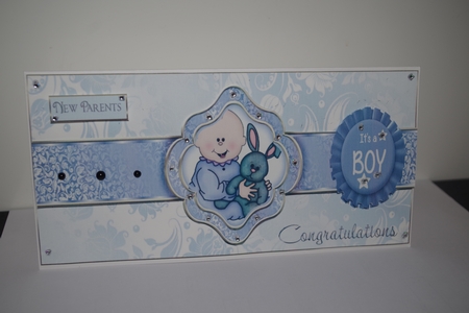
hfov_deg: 46.4
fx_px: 547
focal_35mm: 42
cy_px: 156
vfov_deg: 31.9
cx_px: 234
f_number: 4.5
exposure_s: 1/60
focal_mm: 28
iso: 200
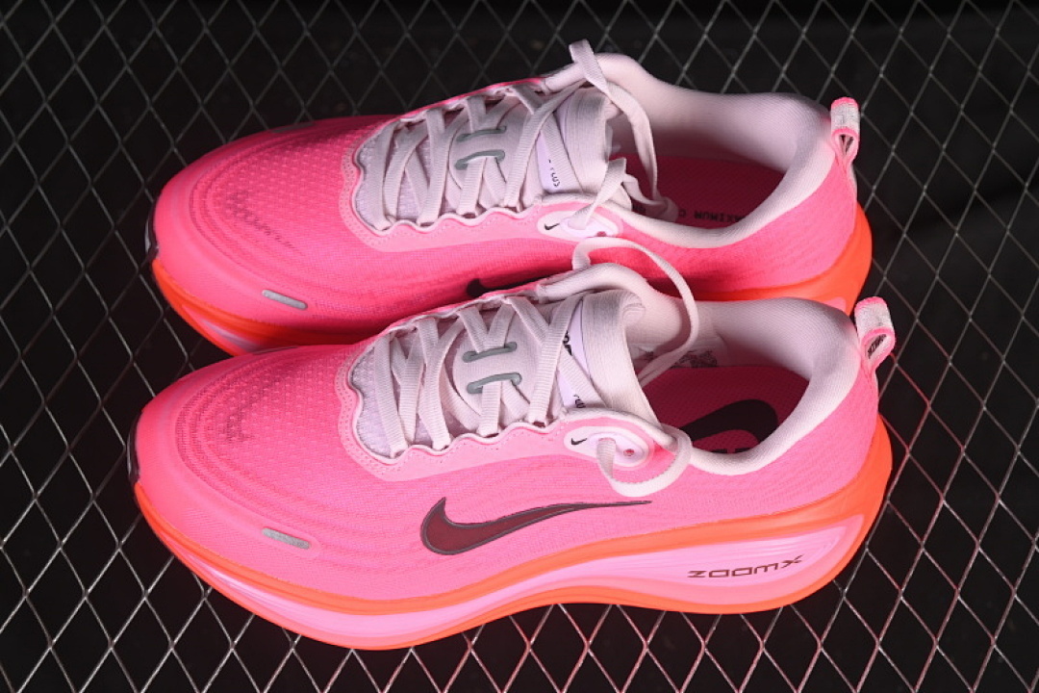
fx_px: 2164
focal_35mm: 75
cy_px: 346
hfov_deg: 27.0
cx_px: 520
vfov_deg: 18.2
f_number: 7.1
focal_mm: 50
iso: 160
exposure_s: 1/80
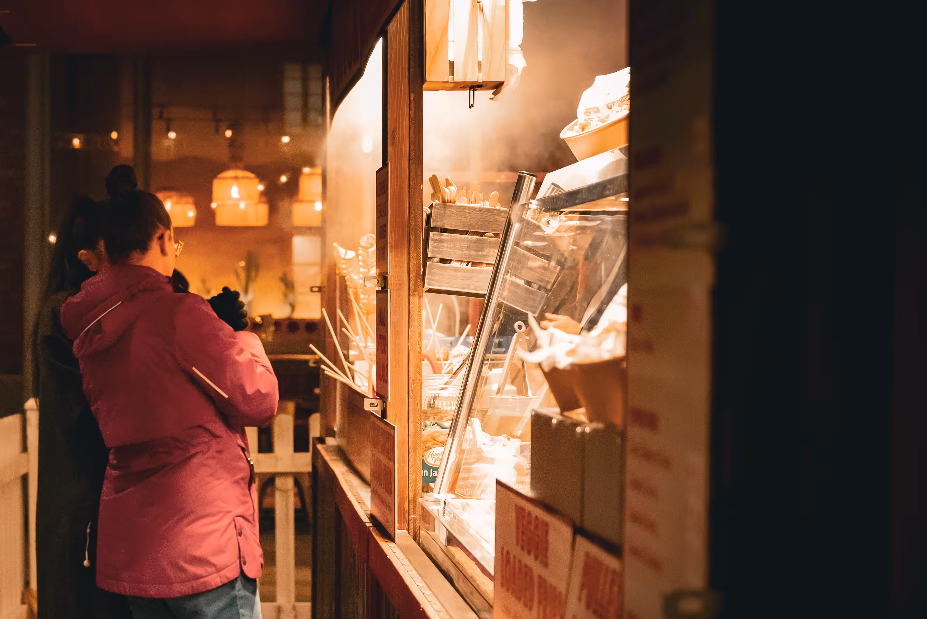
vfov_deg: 15.3
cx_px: 147
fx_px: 2292
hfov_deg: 22.5
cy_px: 400
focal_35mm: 89
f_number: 4.5
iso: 5000
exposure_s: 1/80
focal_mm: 50
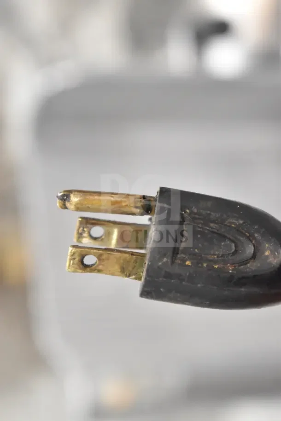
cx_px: 140
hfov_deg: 16.6
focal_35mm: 82
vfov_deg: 24.6
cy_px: 210
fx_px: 966
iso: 6400
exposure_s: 1/160
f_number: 6.3
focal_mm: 55
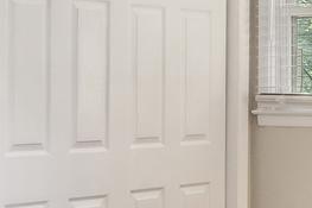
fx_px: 944
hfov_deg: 18.8
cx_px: 133
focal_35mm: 109
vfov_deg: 12.5
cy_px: 163
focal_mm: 14
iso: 2000
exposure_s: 1/45
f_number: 8
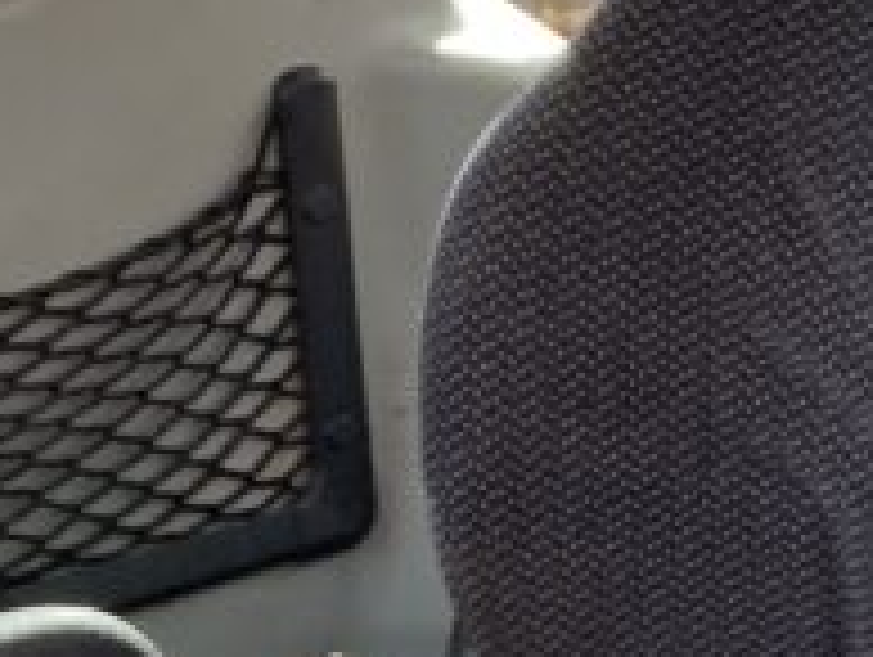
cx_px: 909
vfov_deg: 9.6
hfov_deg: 12.7
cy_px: 832
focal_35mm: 153
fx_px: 3863
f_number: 1.8
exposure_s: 1/184
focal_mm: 3
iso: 16
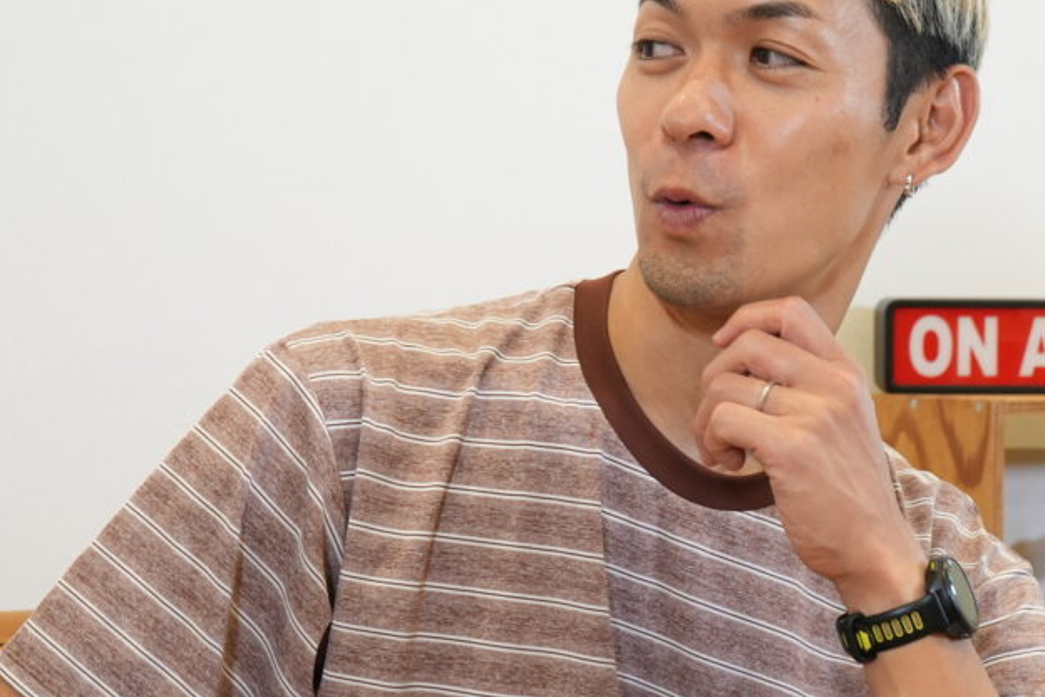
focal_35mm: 75
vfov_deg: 18.2
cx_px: 588
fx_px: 2177
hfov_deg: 27.0
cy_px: 333
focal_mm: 39
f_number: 6.3
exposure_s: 1/100
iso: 2000
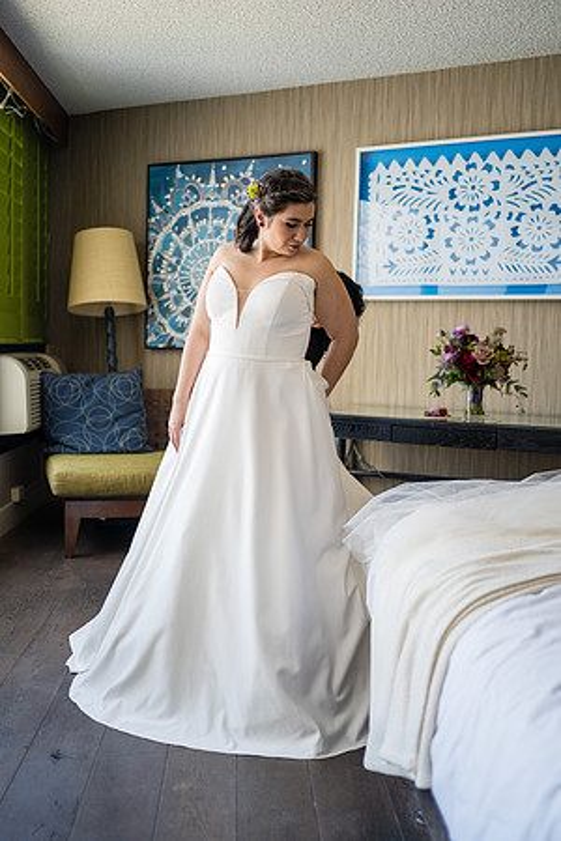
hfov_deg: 37.9
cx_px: 280
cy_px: 420
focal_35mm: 35
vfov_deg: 54.4
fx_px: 818
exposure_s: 1/320
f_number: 1.8
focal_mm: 35
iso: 250
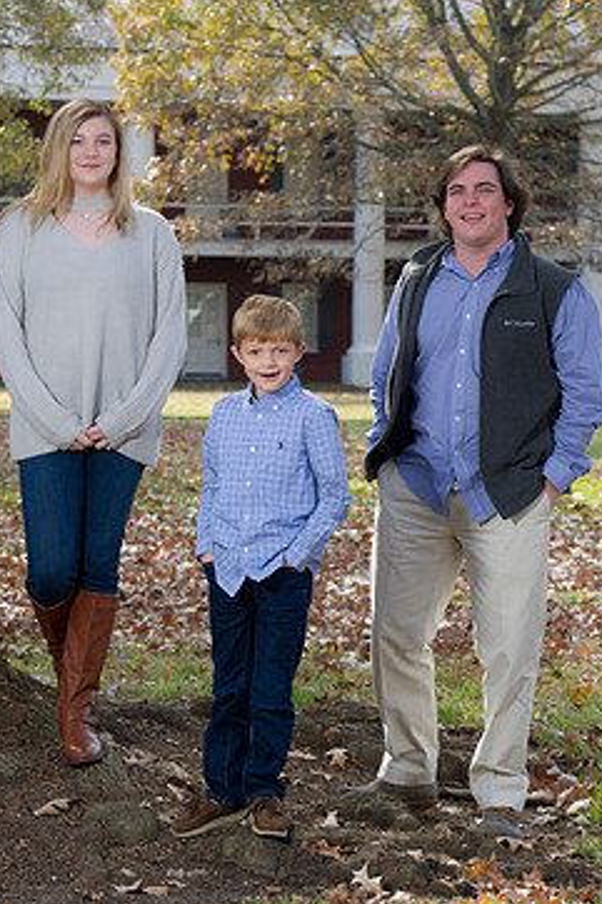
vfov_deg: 17.4
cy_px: 417
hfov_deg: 11.6
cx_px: 306
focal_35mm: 118
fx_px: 2962
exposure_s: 1/100
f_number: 6.3
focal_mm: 95
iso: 160
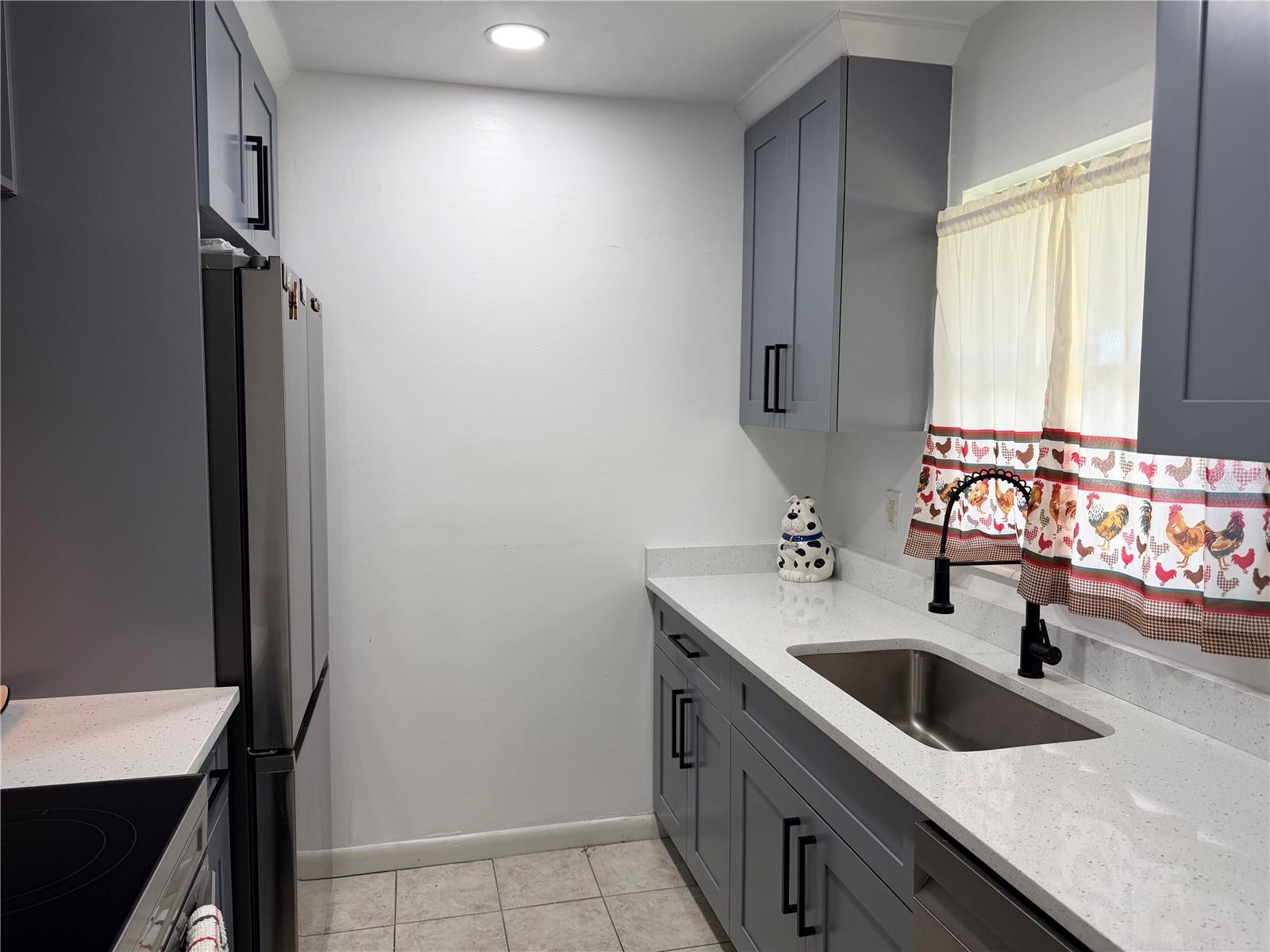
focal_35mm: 24
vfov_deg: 56.8
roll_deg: -0.1
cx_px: 635
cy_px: 476
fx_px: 881
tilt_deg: -4.6
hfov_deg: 71.6
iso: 80
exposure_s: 1/120
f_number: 1.78
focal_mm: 6.76
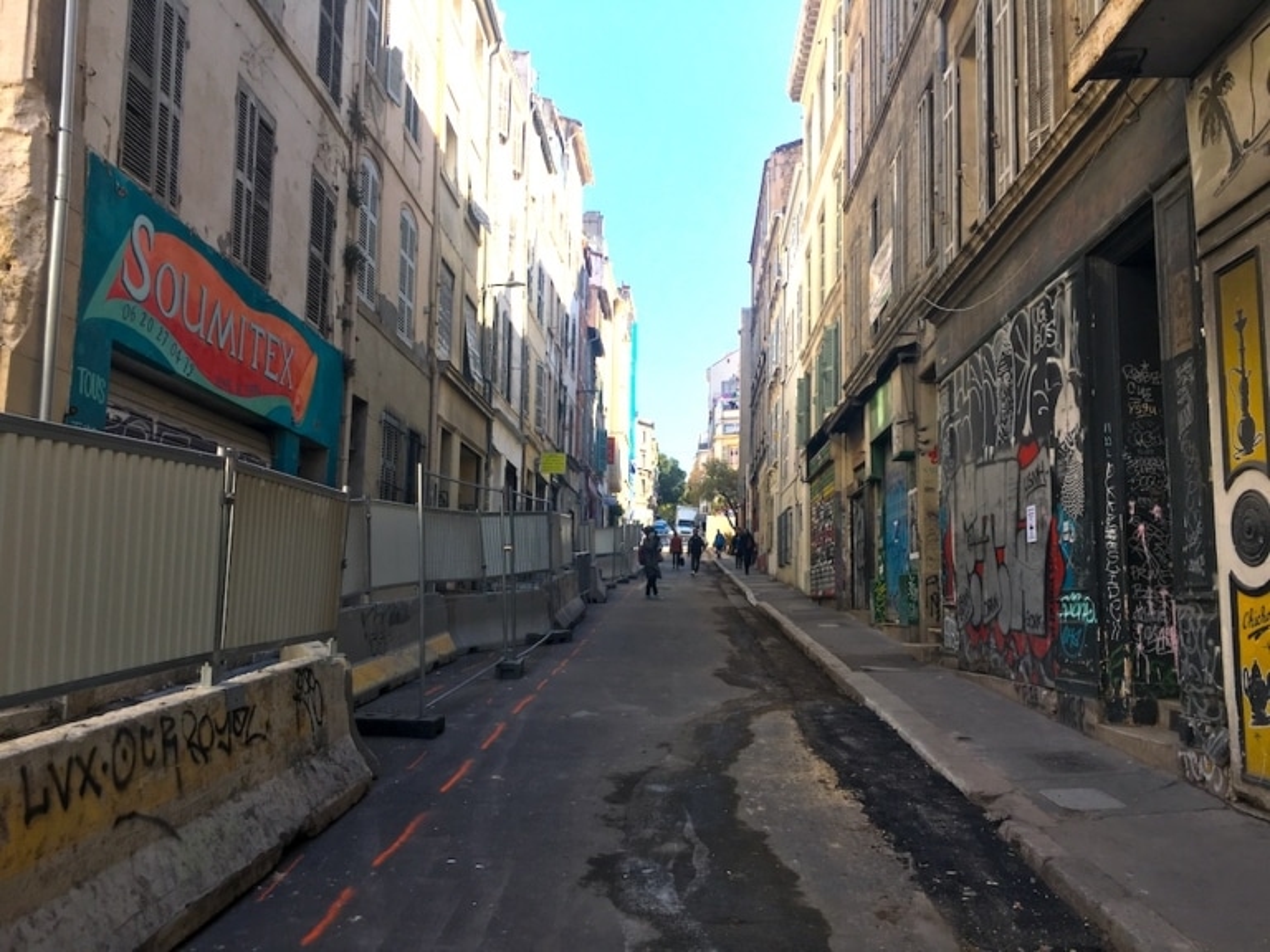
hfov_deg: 61.7
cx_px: 635
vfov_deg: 48.2
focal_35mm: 29
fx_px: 1064
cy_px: 476
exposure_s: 1/610
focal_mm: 4.15
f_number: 2.2
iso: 25
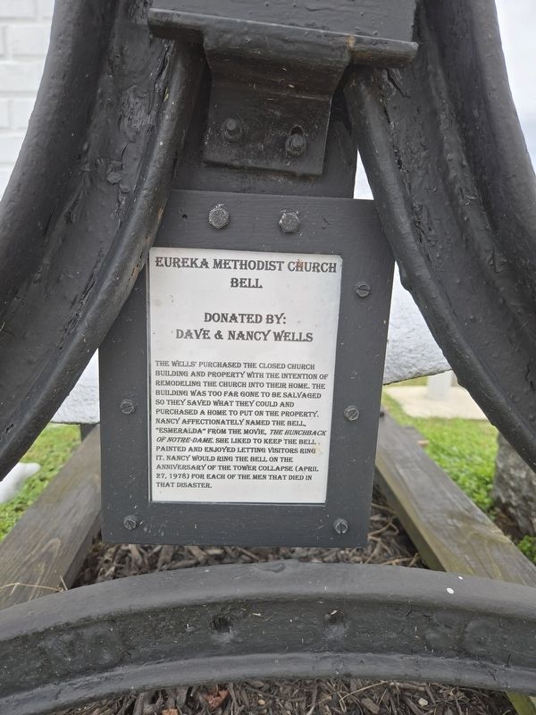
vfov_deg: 73.9
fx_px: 475
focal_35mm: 23
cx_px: 268
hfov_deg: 58.9
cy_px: 358
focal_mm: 5.4
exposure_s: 1/180
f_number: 1.8
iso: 32
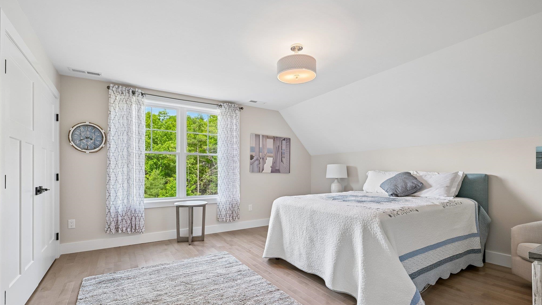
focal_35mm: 17
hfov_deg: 95.9
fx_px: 244
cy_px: 171
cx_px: 272
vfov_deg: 63.7
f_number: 8
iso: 400
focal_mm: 16
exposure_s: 1/13
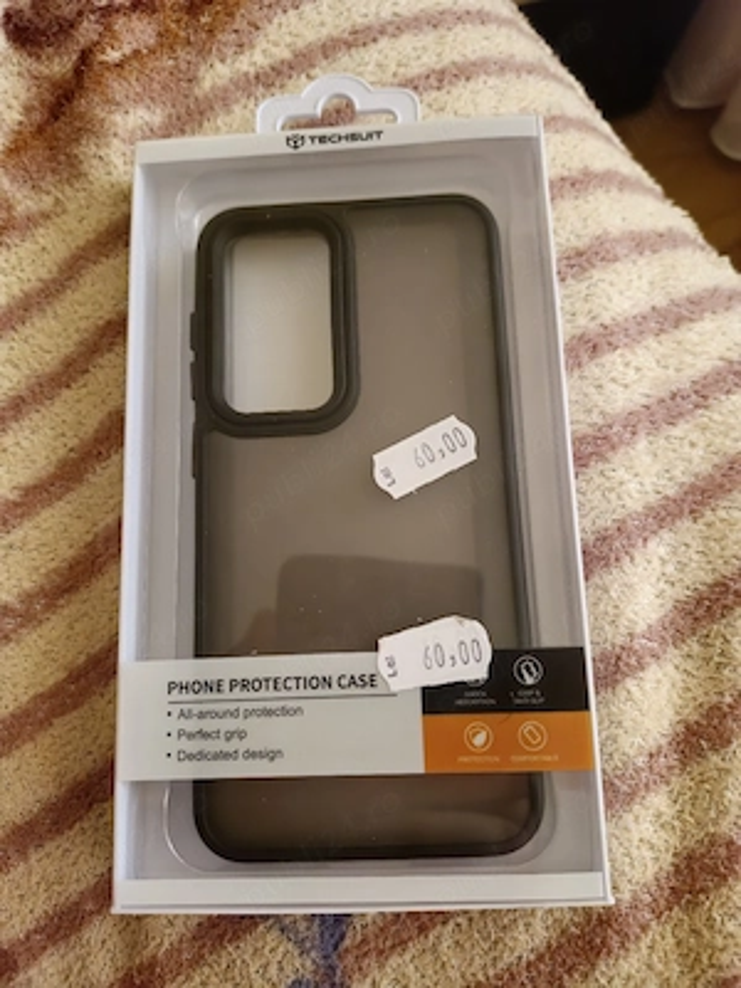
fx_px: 656
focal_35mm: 23
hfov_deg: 58.9
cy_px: 494
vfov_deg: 73.9
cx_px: 370
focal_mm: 5.54
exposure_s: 1/50
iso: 640
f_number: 1.8
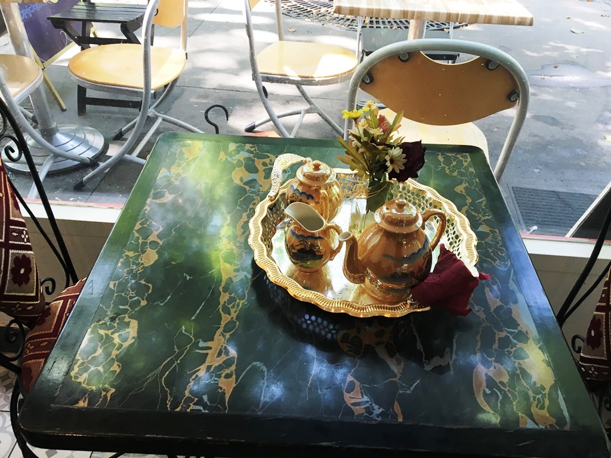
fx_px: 512
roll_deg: -2.7
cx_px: 306
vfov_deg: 48.2
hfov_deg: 61.7
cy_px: 229
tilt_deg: -40.6
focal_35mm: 29
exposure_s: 1/33
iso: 32
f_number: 2.2
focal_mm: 4.15
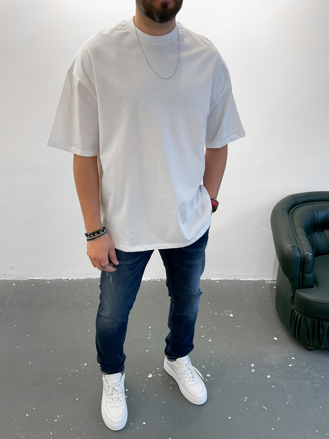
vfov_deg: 61.7
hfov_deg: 48.2
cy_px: 220
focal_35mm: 29
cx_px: 164
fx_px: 367
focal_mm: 3
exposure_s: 1/100
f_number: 1.8
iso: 64
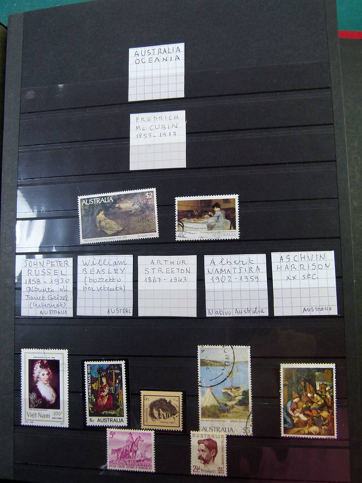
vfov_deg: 56.8
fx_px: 446
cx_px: 181
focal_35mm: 32
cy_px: 242
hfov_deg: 44.2
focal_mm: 5.7
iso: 100
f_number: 3
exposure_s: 1/80
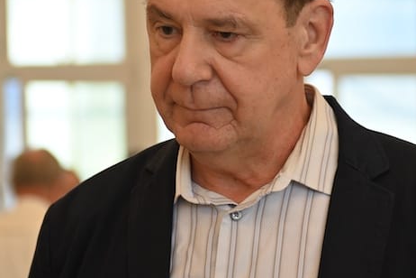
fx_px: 1791
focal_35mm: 155
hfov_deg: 13.2
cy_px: 68
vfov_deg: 8.8
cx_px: 209
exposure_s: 1/100
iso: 140
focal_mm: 70
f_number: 2.8
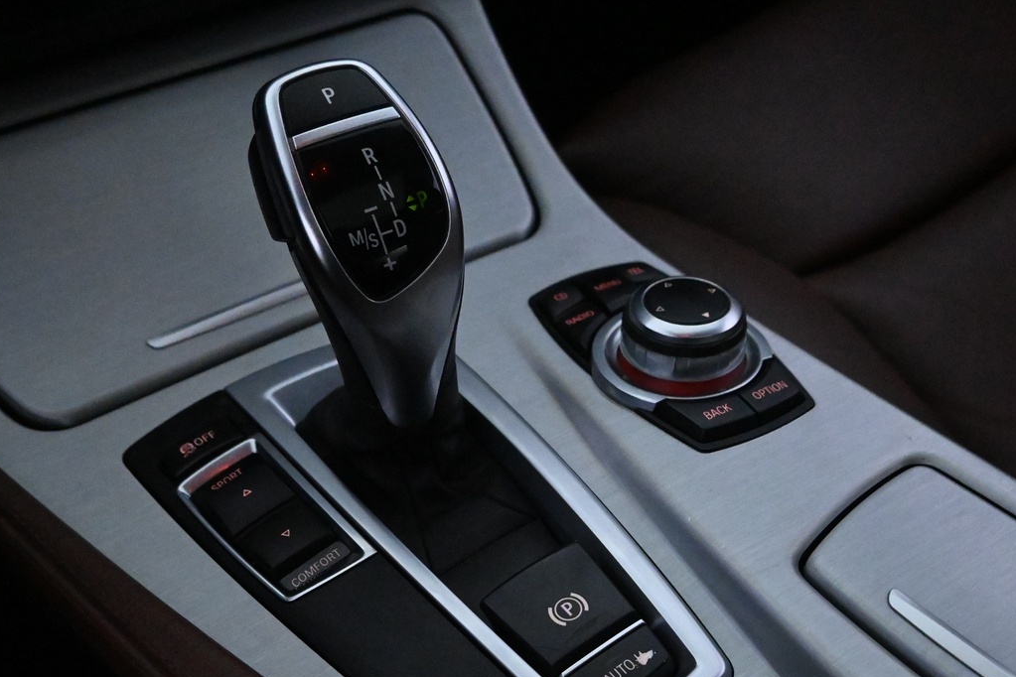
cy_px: 527
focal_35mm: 38
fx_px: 1072
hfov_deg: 50.5
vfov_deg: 34.1
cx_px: 585
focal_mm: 16
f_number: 4
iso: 10000
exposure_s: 1/320
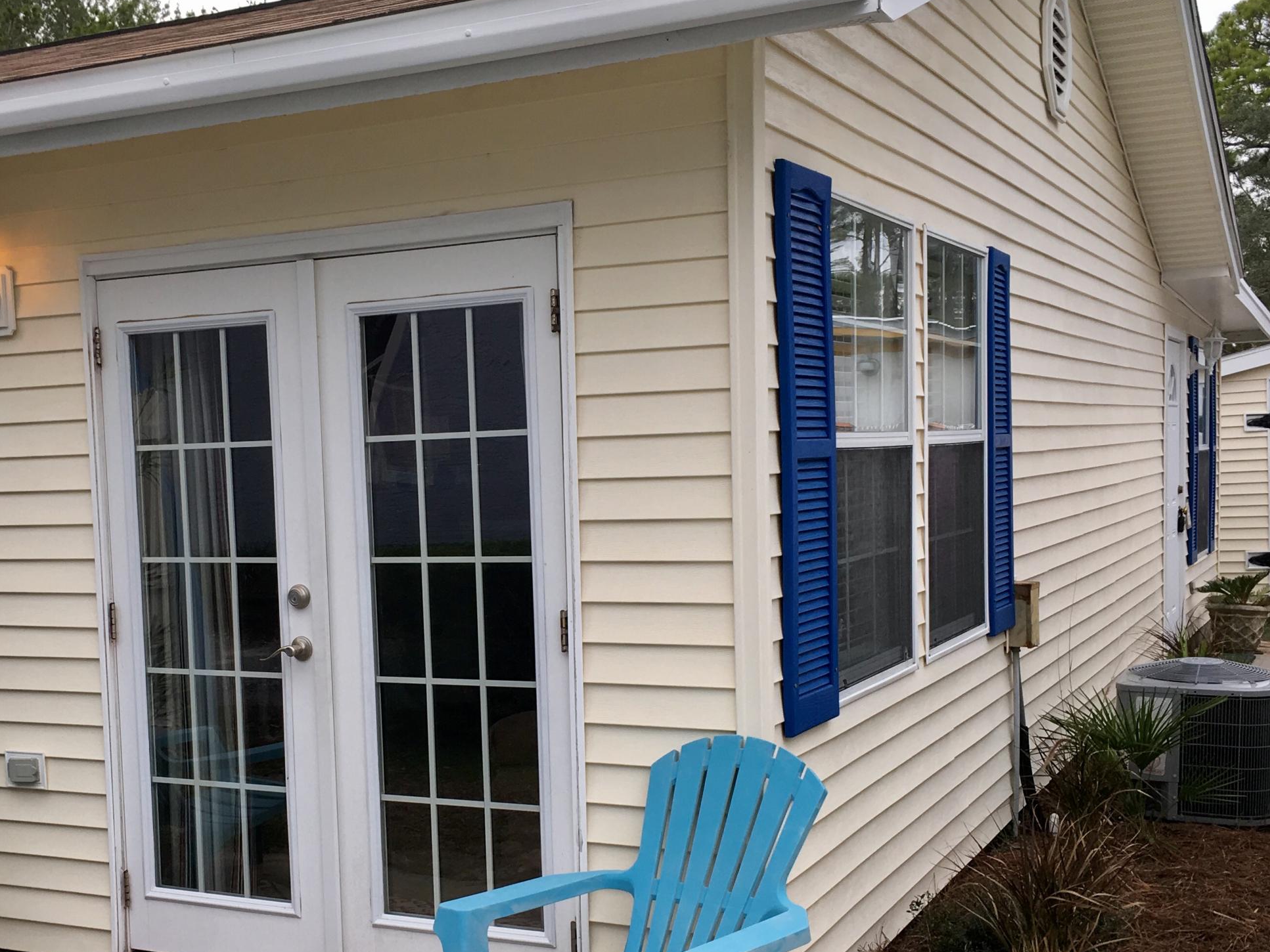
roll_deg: +2.0
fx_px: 1651
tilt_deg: -3.6
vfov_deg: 32.0
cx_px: 480
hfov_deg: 41.8
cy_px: 607
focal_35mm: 45
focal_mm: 4.15
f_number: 2.2
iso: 25
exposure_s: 1/100
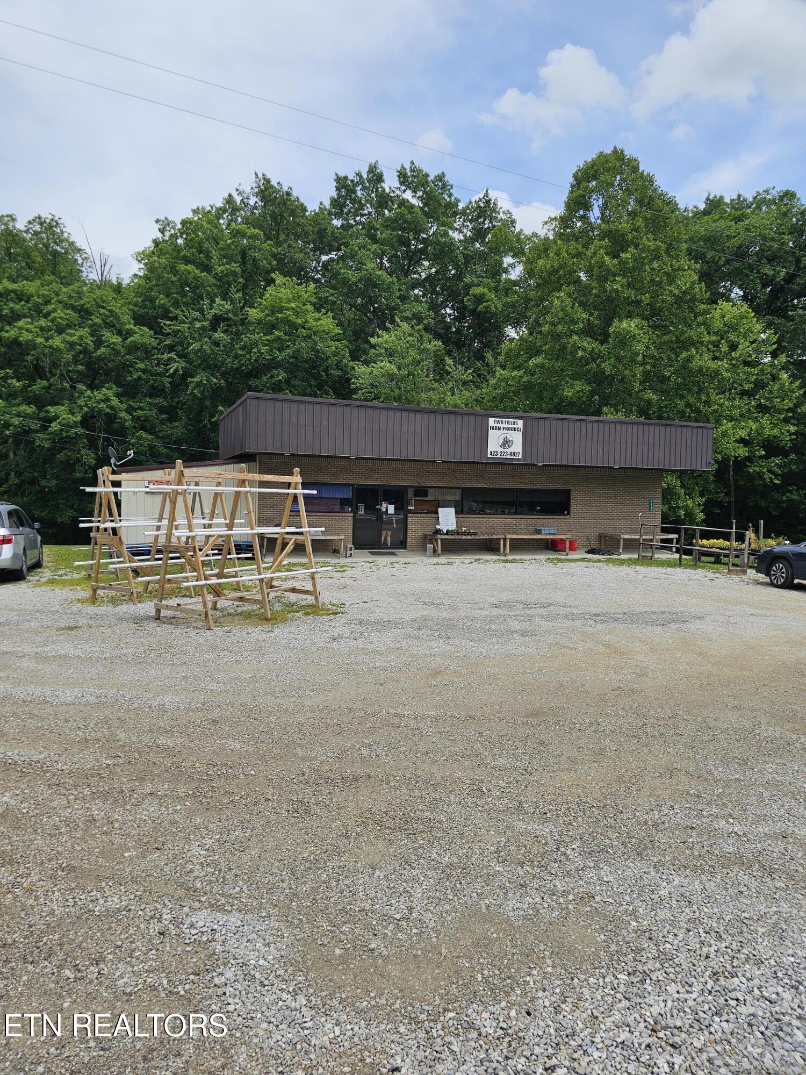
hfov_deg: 58.9
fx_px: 714
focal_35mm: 23
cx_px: 403
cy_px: 538
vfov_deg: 73.9
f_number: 1.7
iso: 10
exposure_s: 1/937
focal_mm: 6.3
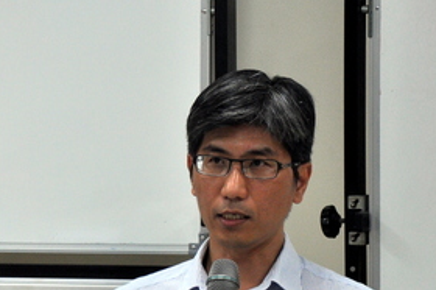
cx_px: -61
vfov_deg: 3.5
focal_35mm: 393
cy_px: 197
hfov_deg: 5.2
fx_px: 4757
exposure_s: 1/100
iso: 640
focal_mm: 105
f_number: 5.6
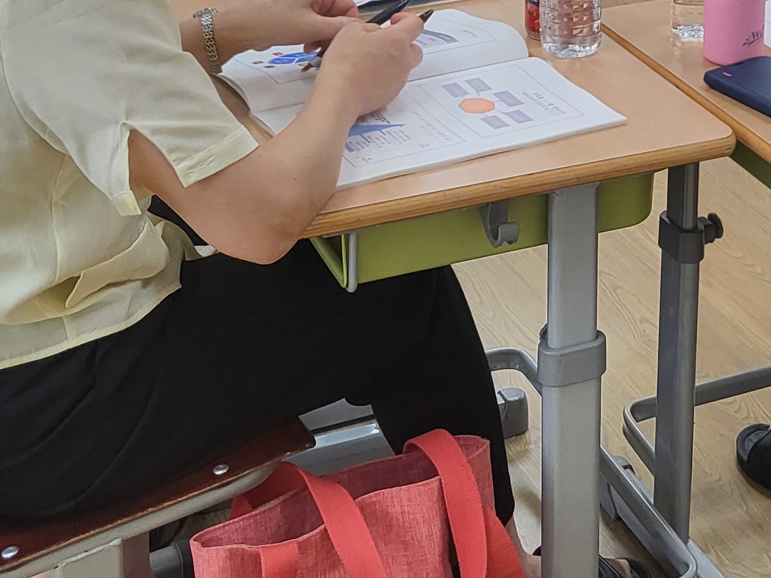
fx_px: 1715
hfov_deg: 24.2
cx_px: 769
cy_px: -151
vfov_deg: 18.0
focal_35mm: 77
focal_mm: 4.25
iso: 160
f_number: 1.8
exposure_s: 1/120
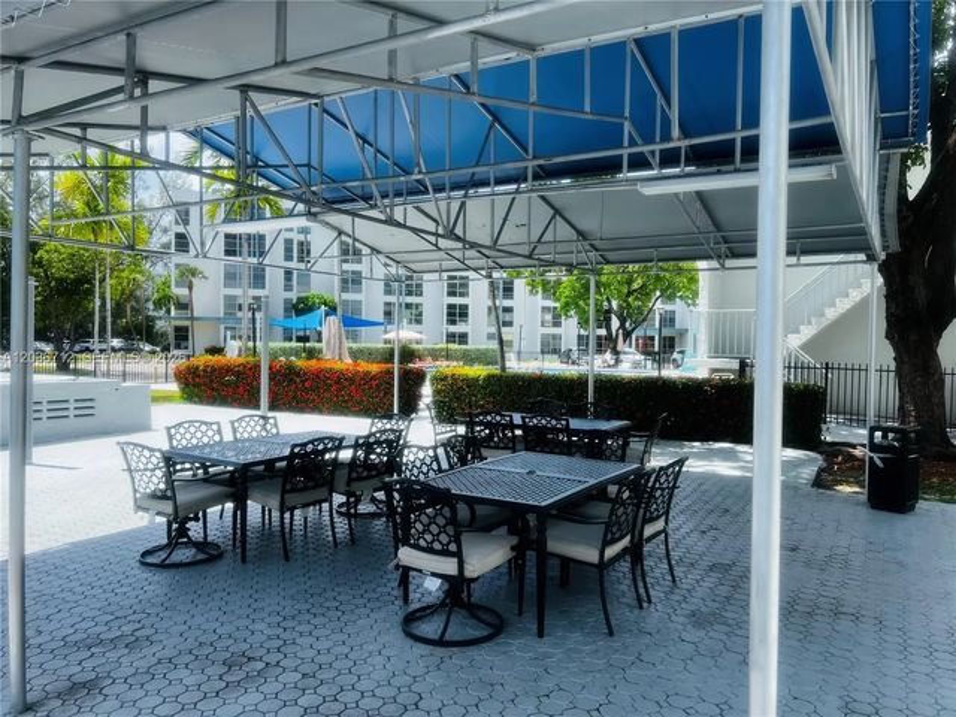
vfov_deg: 53.1
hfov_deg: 67.3
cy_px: 358
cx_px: 478
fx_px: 718
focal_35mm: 26
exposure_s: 1/1698
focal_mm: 5.7
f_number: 1.5
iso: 50
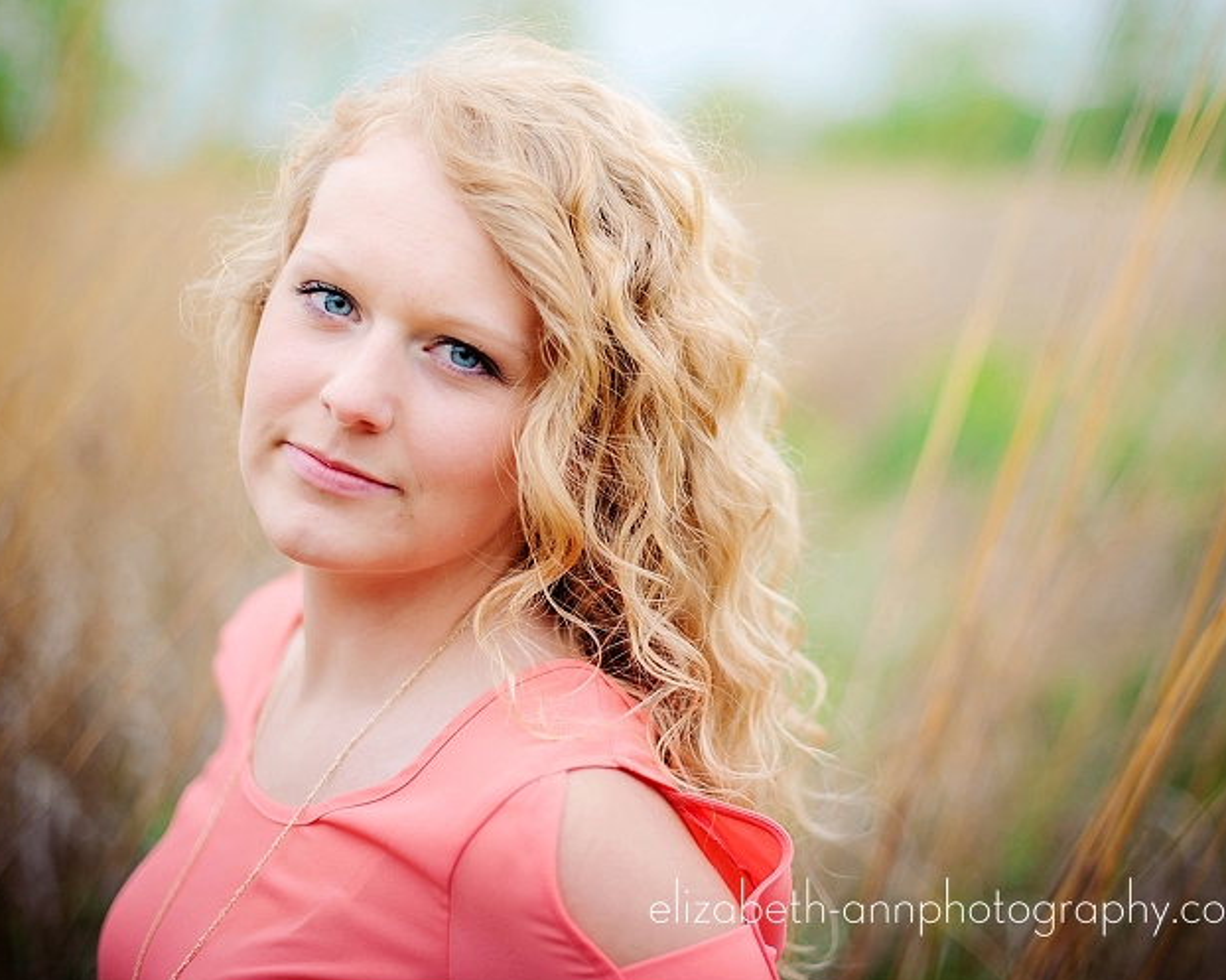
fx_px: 2104
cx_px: 635
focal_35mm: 58
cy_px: 488
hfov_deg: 32.5
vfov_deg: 26.2
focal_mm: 50
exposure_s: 1/1000
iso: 200
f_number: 1.8
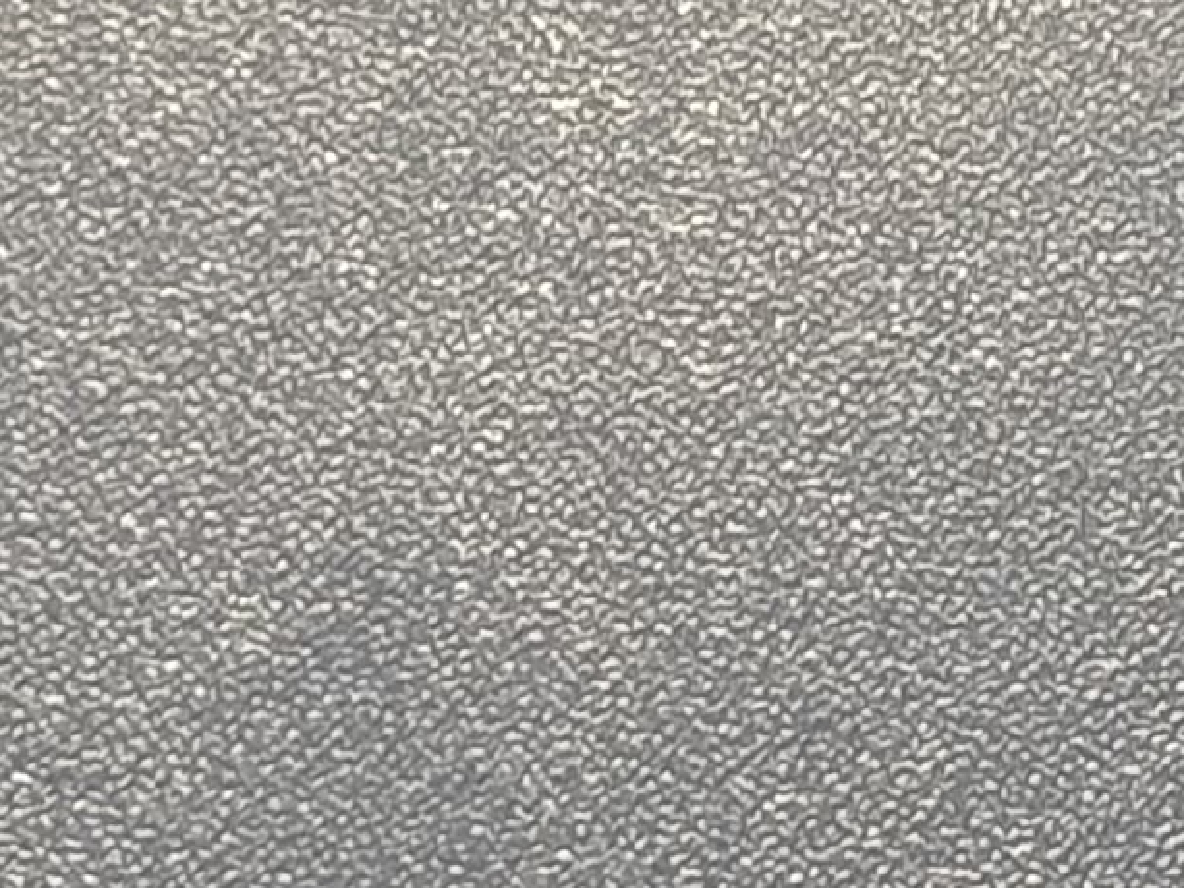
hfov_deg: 5.4
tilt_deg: -70.1
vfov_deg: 4.2
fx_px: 11700
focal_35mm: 342
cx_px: 3888
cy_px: -1452
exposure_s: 1/60
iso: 125
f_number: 1.6
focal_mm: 5.96
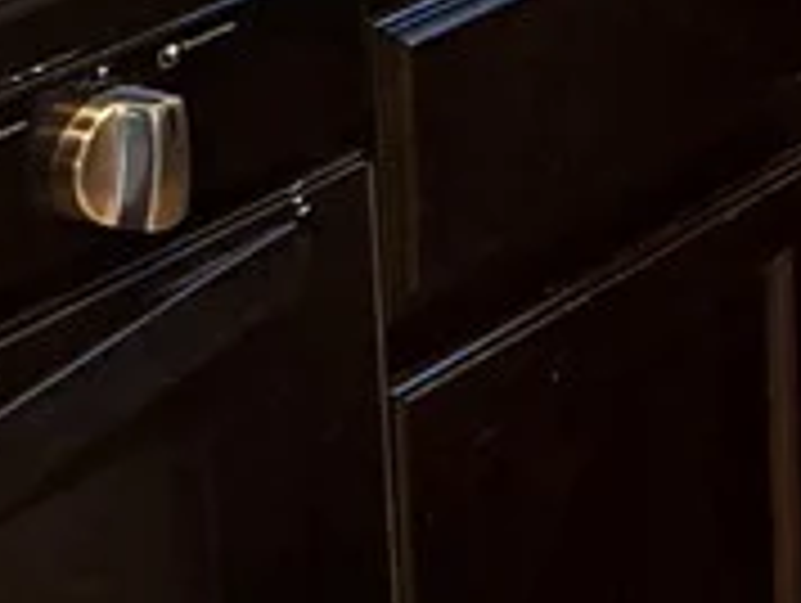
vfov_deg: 9.8
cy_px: -729
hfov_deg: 11.1
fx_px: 3198
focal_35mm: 138
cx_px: 2124
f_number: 1.78
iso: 250
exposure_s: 1/60
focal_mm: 6.76
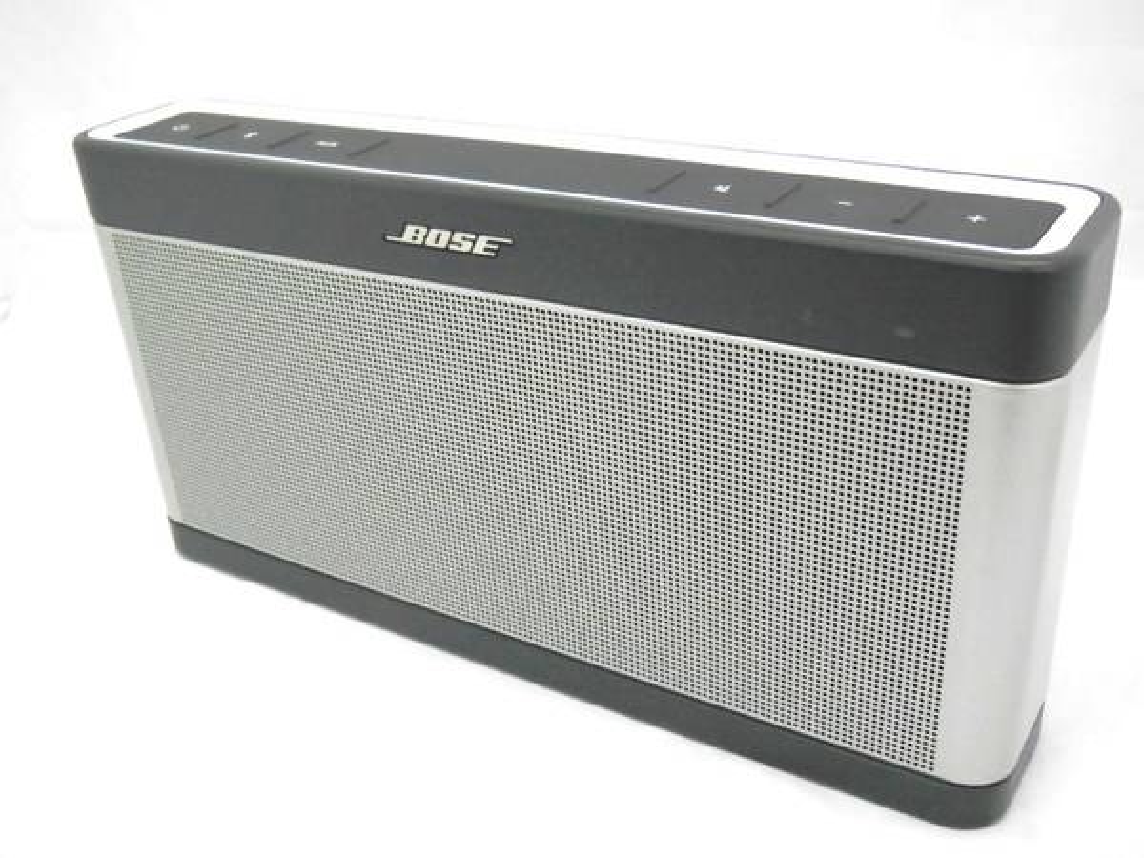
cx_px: 572
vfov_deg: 36.8
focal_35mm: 39
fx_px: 1289
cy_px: 429
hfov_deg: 47.9
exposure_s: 1/400
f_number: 4.1
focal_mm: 6.9
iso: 1600
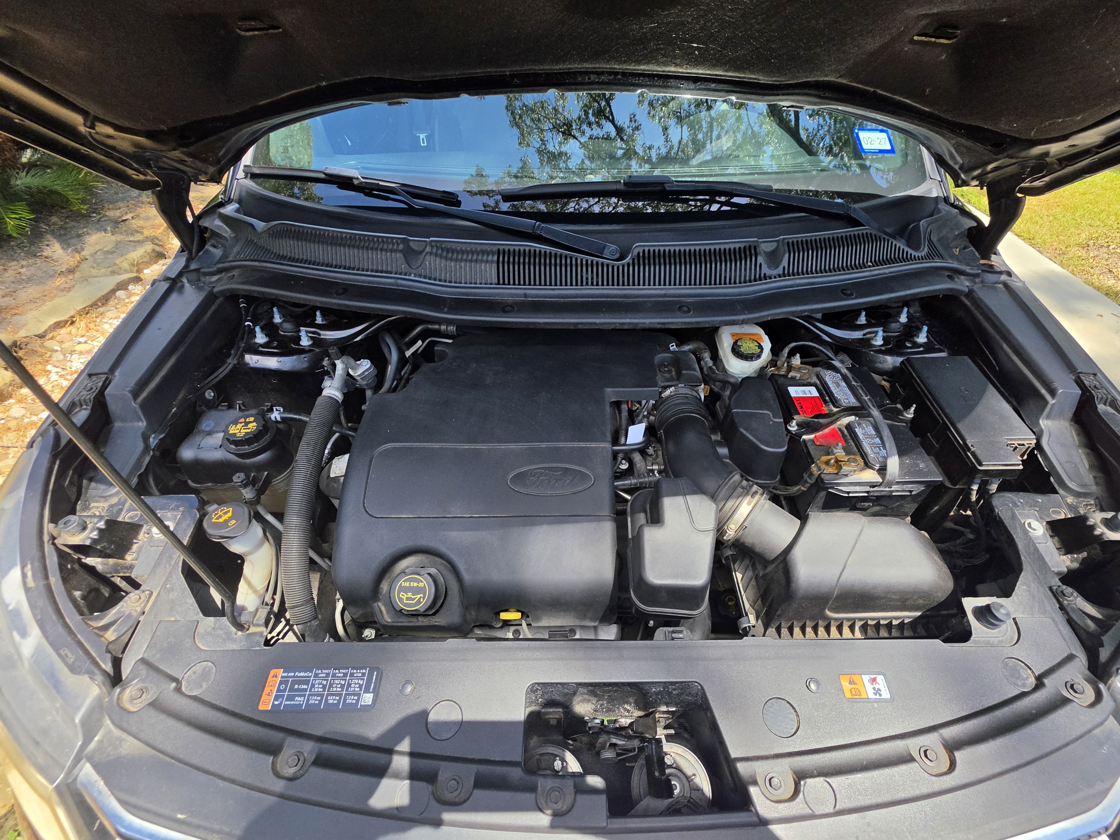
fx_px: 453
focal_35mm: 14
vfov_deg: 85.6
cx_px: 577
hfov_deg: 102.0
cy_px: 439
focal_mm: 2.2
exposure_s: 1/2000
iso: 100
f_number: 1.9
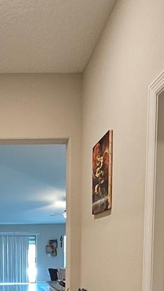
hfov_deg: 27.0
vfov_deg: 42.3
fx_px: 324
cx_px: 5
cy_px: 286
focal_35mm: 42
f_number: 2.2
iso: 250
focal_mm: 2.2
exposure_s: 1/60
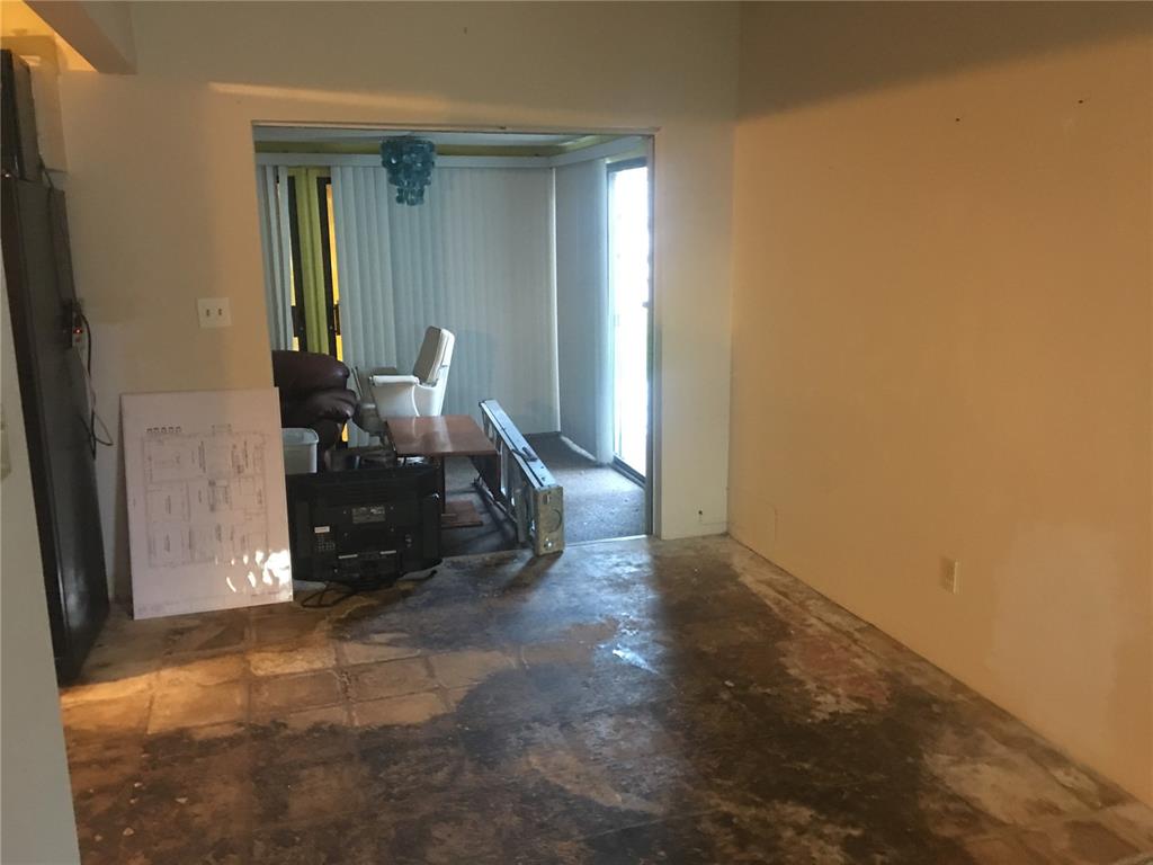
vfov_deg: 48.2
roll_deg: +1.4
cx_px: 576
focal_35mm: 29
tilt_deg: -9.5
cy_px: 432
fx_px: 966
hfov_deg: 61.7
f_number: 2.2
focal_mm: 4.15
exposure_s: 1/4
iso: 80
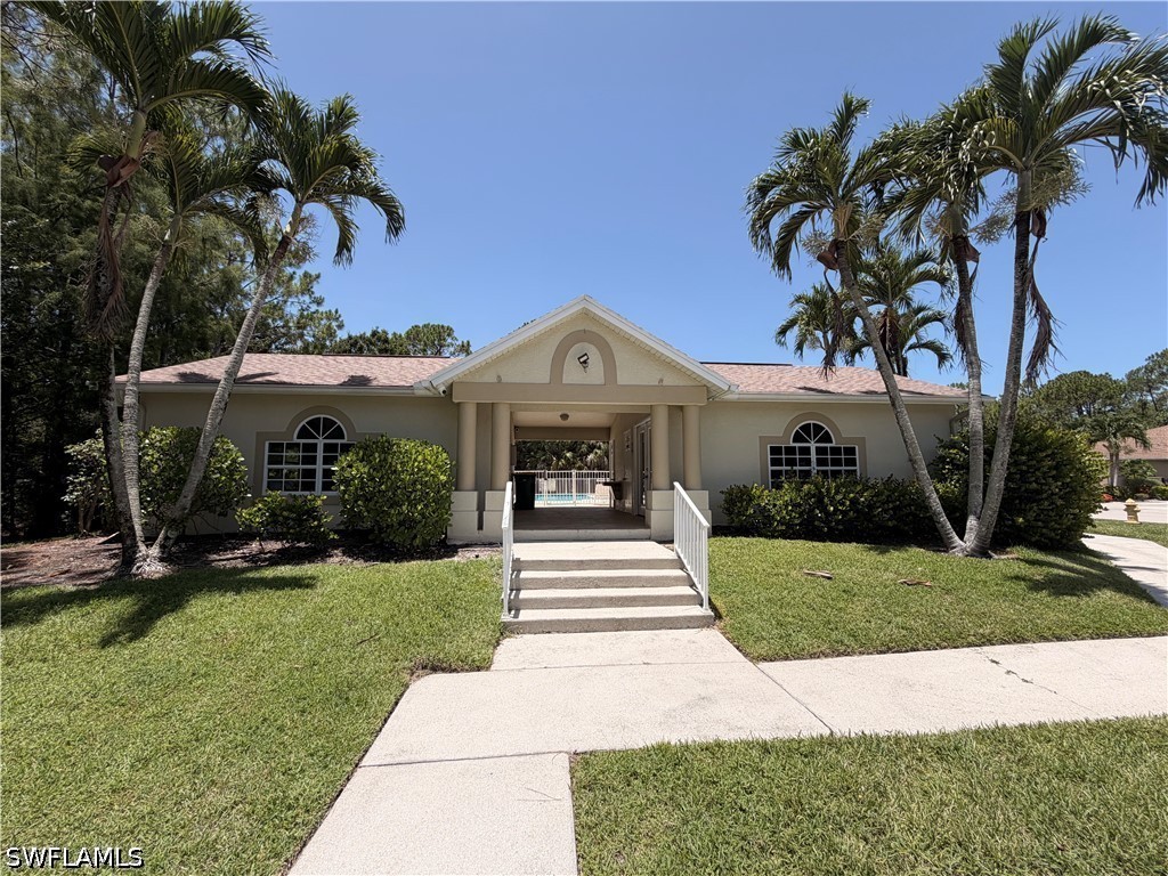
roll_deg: +0.4
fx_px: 472
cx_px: 584
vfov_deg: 85.7
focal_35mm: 14
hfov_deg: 102.1
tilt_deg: +4.7
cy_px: 438
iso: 20
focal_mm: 2.22
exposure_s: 1/820
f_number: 2.2
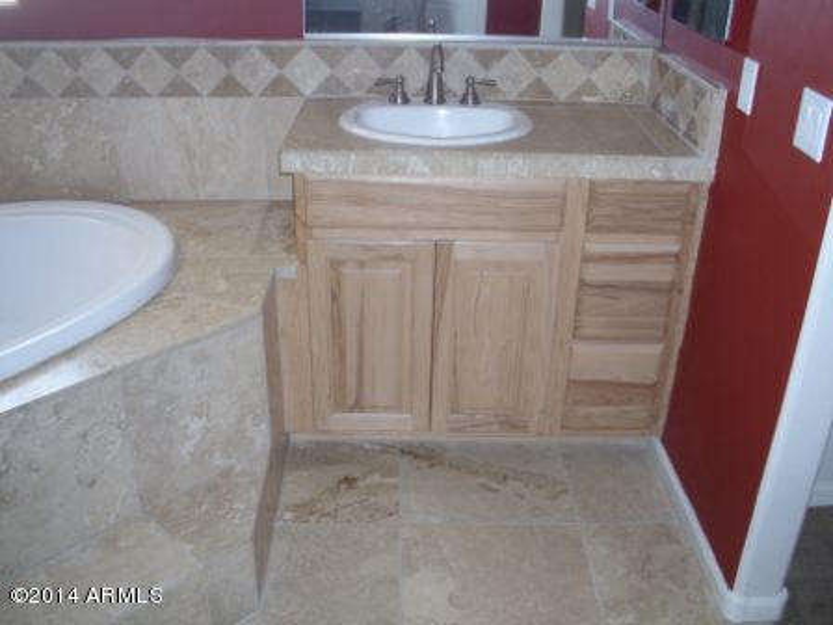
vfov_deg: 37.7
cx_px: 416
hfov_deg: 49.0
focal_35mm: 38
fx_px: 914
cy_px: 312
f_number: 2.9
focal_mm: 6.3
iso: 200
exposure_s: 1/60
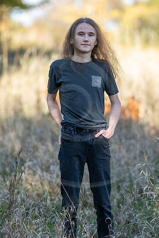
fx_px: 841
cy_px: 119
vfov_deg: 16.1
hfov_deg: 10.8
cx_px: 80
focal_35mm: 127
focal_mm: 85
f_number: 1.4
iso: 80
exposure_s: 1/1000
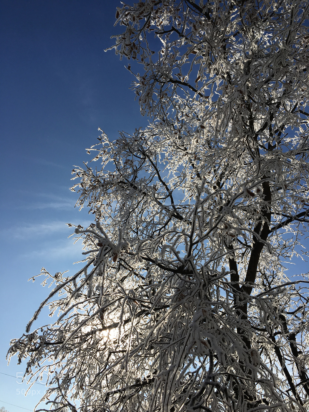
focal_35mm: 29
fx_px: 345
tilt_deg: +37.6
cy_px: 206
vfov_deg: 61.7
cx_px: 154
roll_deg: +0.9
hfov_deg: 48.2
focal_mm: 4.15
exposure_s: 1/3344
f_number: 2.2
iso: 25
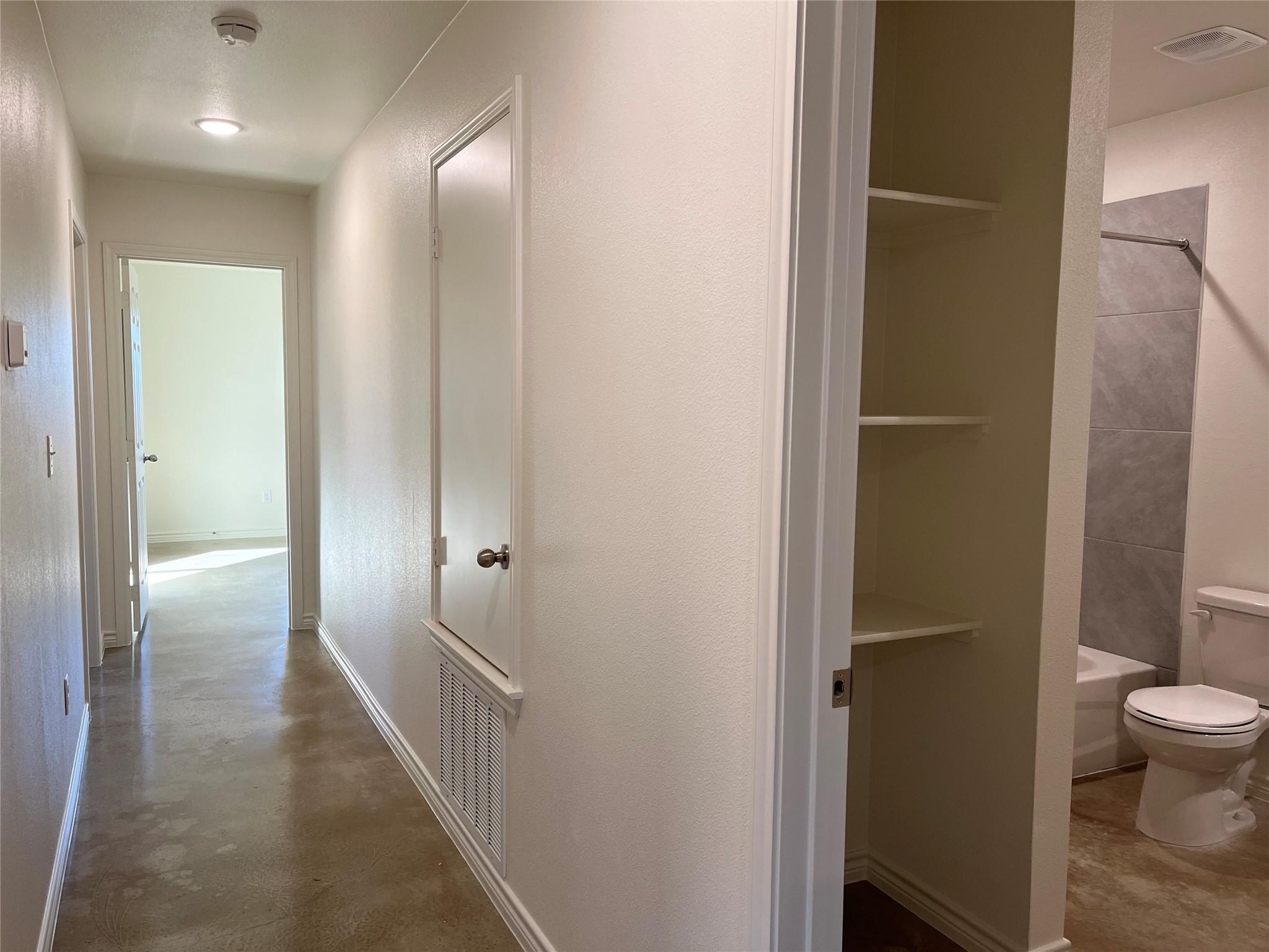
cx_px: 634
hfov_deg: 67.3
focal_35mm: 26
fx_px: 953
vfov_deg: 53.1
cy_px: 476
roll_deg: -1.2
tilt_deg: -4.6
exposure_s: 1/120
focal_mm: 5.1
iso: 80
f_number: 1.6
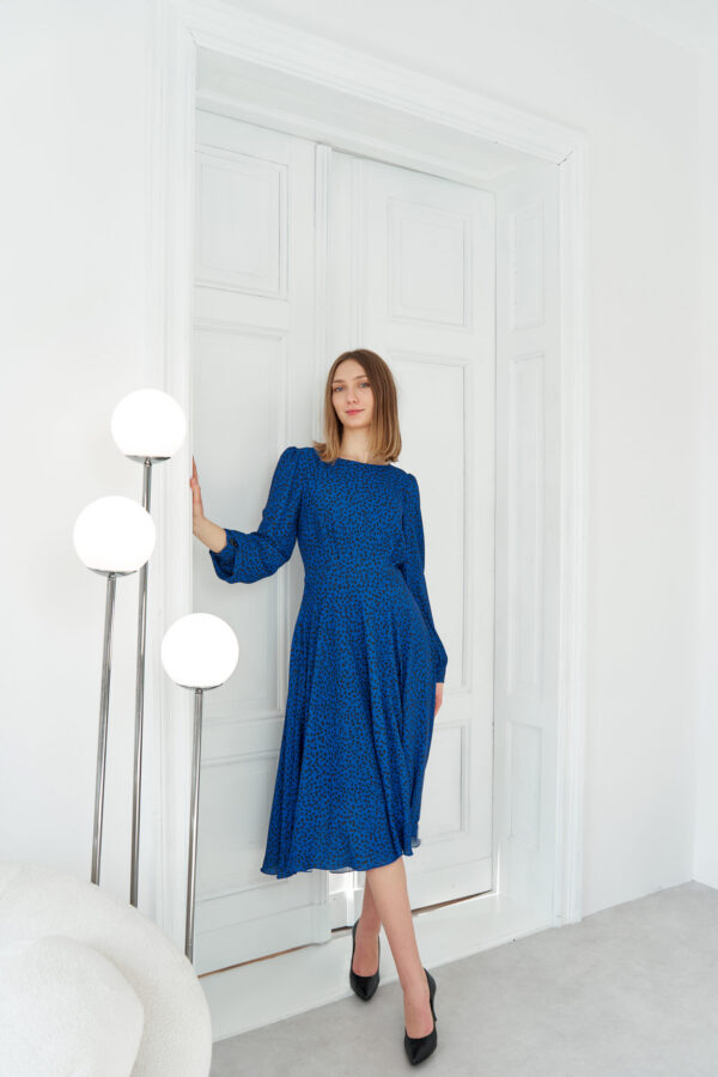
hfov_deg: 46.4
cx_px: 359
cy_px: 538
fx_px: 838
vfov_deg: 65.5
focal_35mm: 28
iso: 400
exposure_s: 1/200
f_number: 4.5
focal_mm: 28
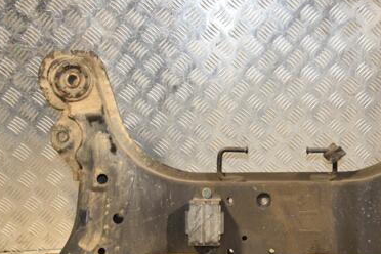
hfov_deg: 33.9
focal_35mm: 58
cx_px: 279
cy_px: 174
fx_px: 614
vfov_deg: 23.3
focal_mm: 24
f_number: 5
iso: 800
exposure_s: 1/160
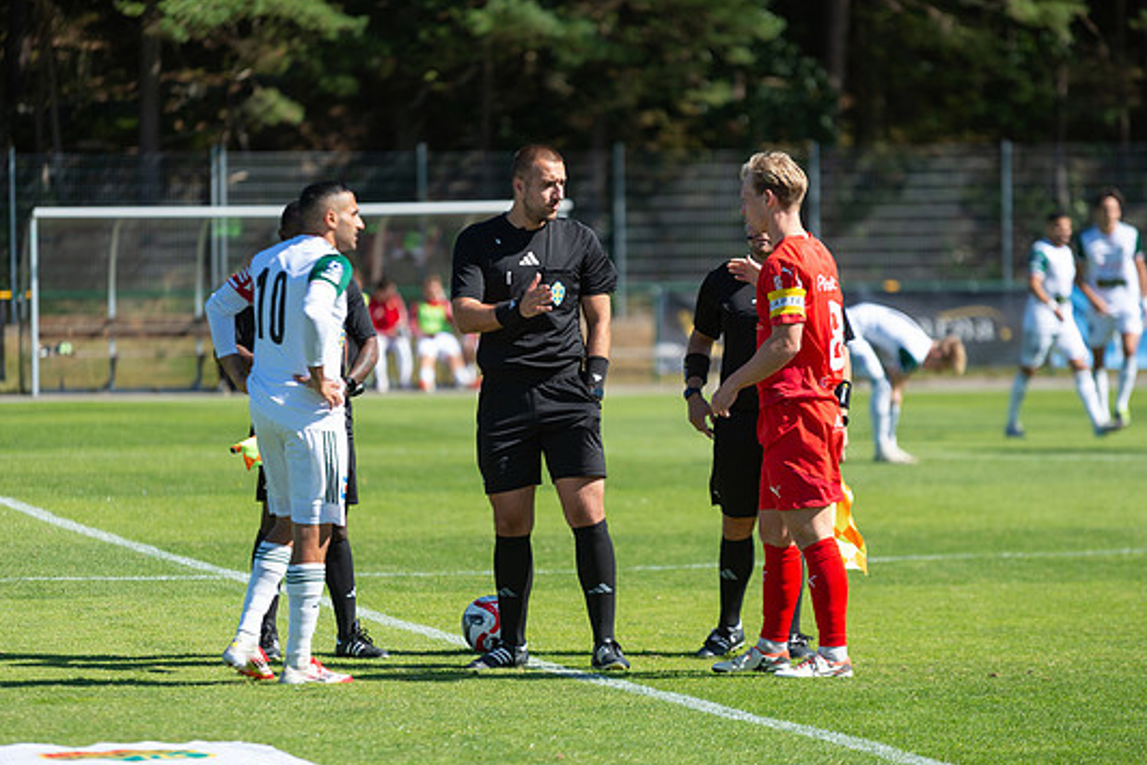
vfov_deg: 6.3
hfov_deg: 9.4
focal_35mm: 218
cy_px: 360
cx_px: 539
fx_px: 6947
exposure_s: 1/3200
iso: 400
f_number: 3.2
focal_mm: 200
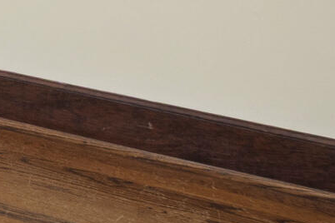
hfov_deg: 12.6
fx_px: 1042
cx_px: -540
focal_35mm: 112
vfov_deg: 10.1
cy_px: -366
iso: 100
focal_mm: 10
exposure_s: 2
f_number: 8
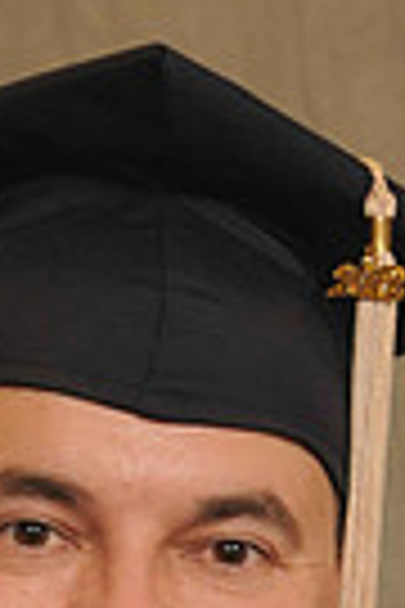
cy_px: 667
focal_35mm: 426
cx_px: 101
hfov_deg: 3.2
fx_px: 7183
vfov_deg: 4.8
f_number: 6.3
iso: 200
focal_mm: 85
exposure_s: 1/60
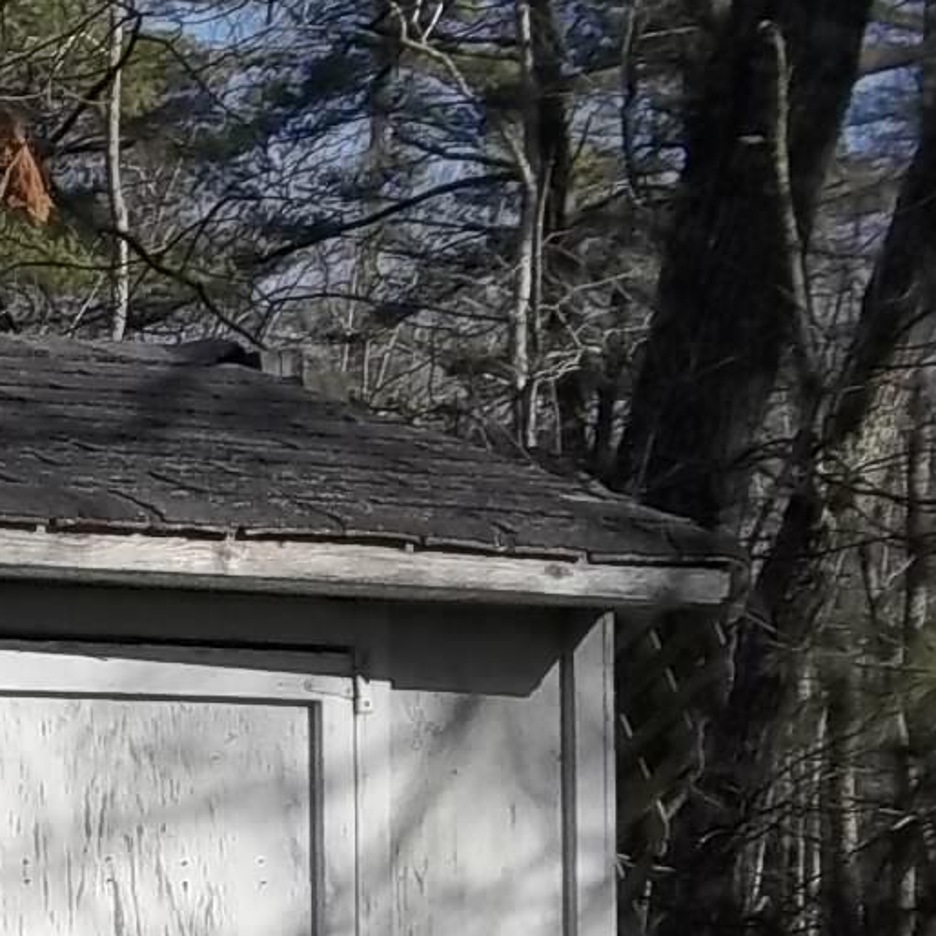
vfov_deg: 11.0
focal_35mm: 155
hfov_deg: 10.8
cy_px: 1158
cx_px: -504
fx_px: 4742
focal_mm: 7.8
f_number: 4.5
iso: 80
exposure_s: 1/500
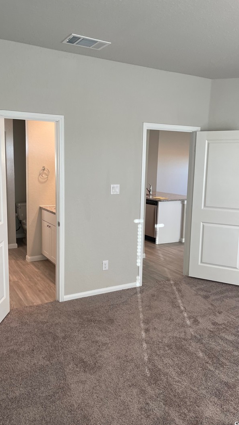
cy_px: 216
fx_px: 327
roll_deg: -0.5
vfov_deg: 66.1
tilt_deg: -8.6
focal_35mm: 29
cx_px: 114
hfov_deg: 40.2
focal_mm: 5.1
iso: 100
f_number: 1.6
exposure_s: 1/120
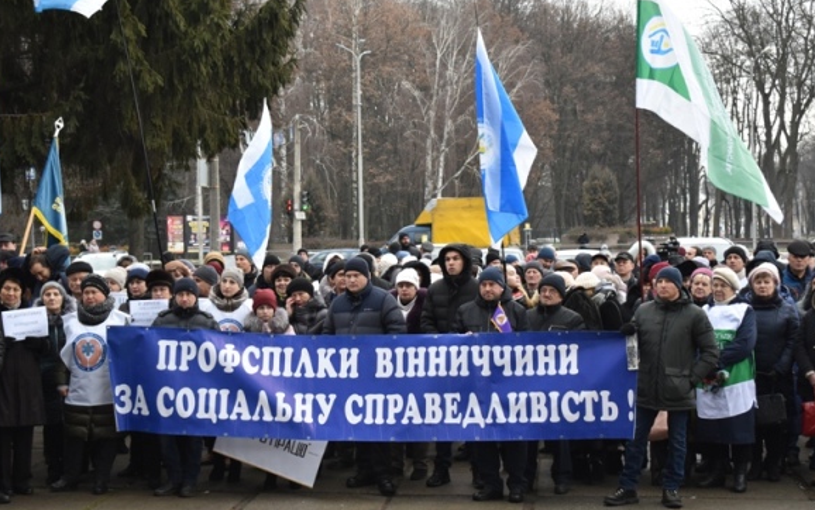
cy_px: 280
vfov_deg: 18.4
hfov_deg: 28.9
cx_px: 369
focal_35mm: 71
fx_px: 1578
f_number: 5
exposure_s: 1/125
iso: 900
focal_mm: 42
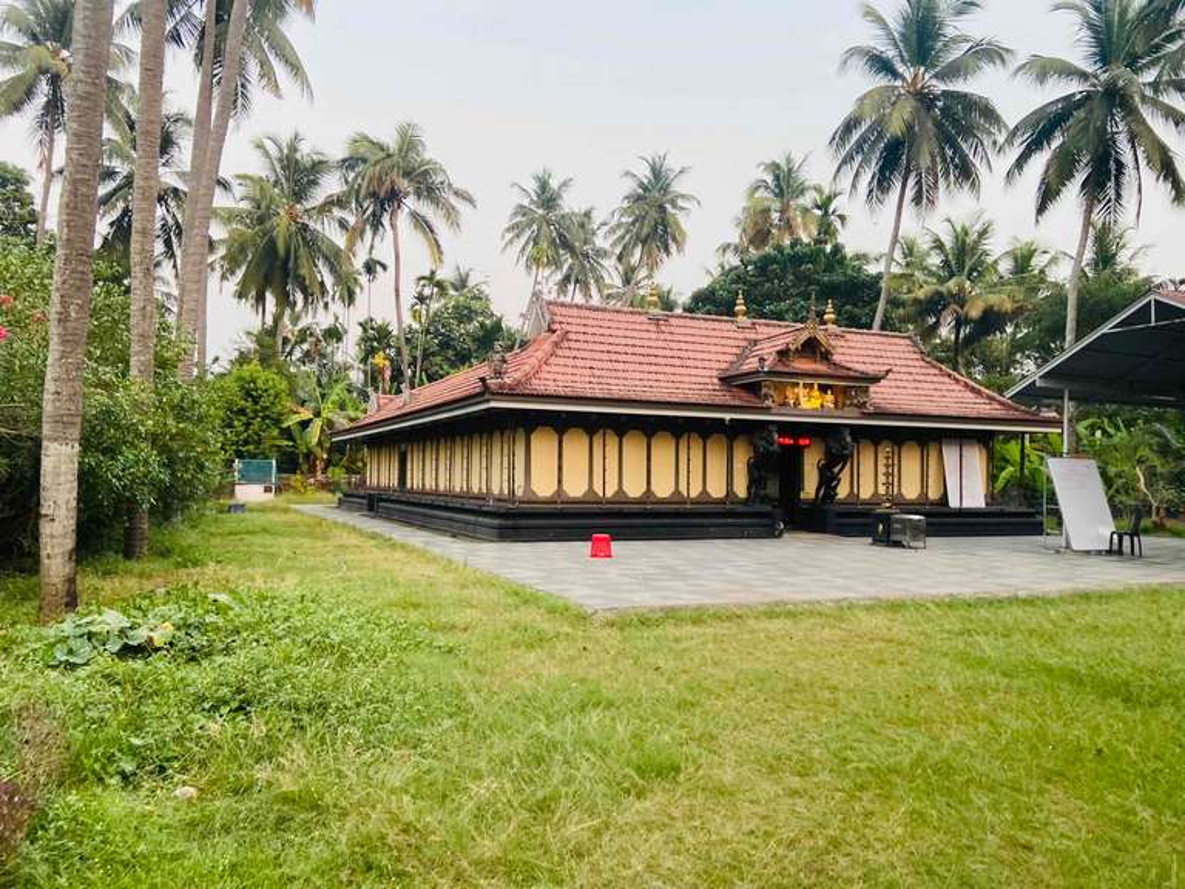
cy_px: 444
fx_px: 890
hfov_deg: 67.3
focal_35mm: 26
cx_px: 592
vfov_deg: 53.1
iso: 100
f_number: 1.8
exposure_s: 1/121
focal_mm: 4.25
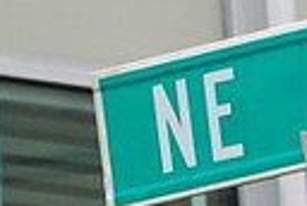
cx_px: 269
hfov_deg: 2.2
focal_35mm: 915
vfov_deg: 1.5
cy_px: 265
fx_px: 7823
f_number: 5.6
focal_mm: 135
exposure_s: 1/2000
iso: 1600
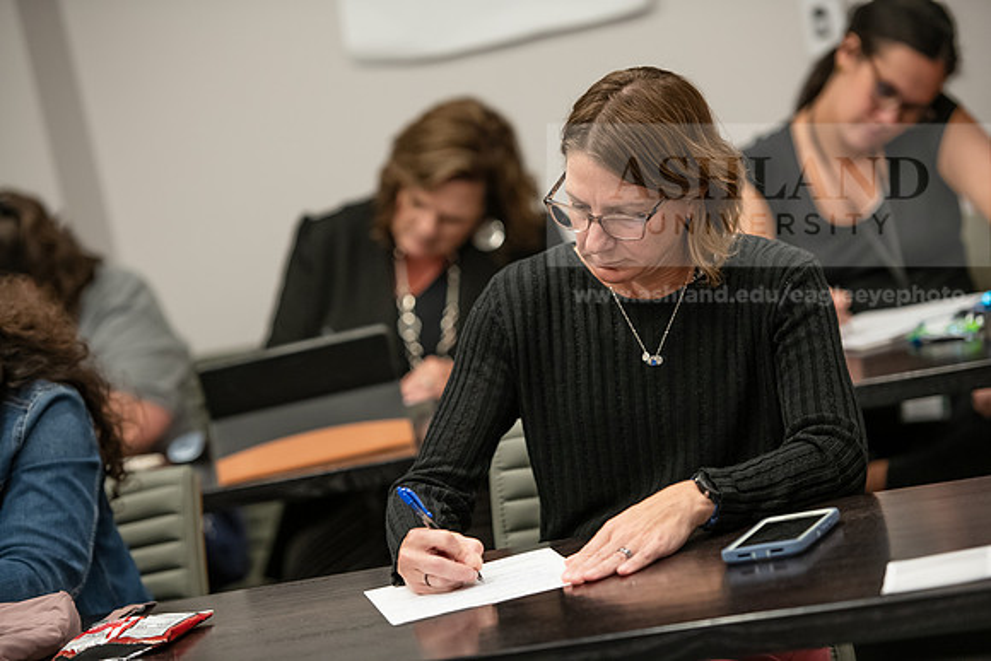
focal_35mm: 135
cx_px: 496
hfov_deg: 15.2
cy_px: 330
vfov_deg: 10.2
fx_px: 3717
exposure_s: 1/200
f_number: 2.8
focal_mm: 135
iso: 1250
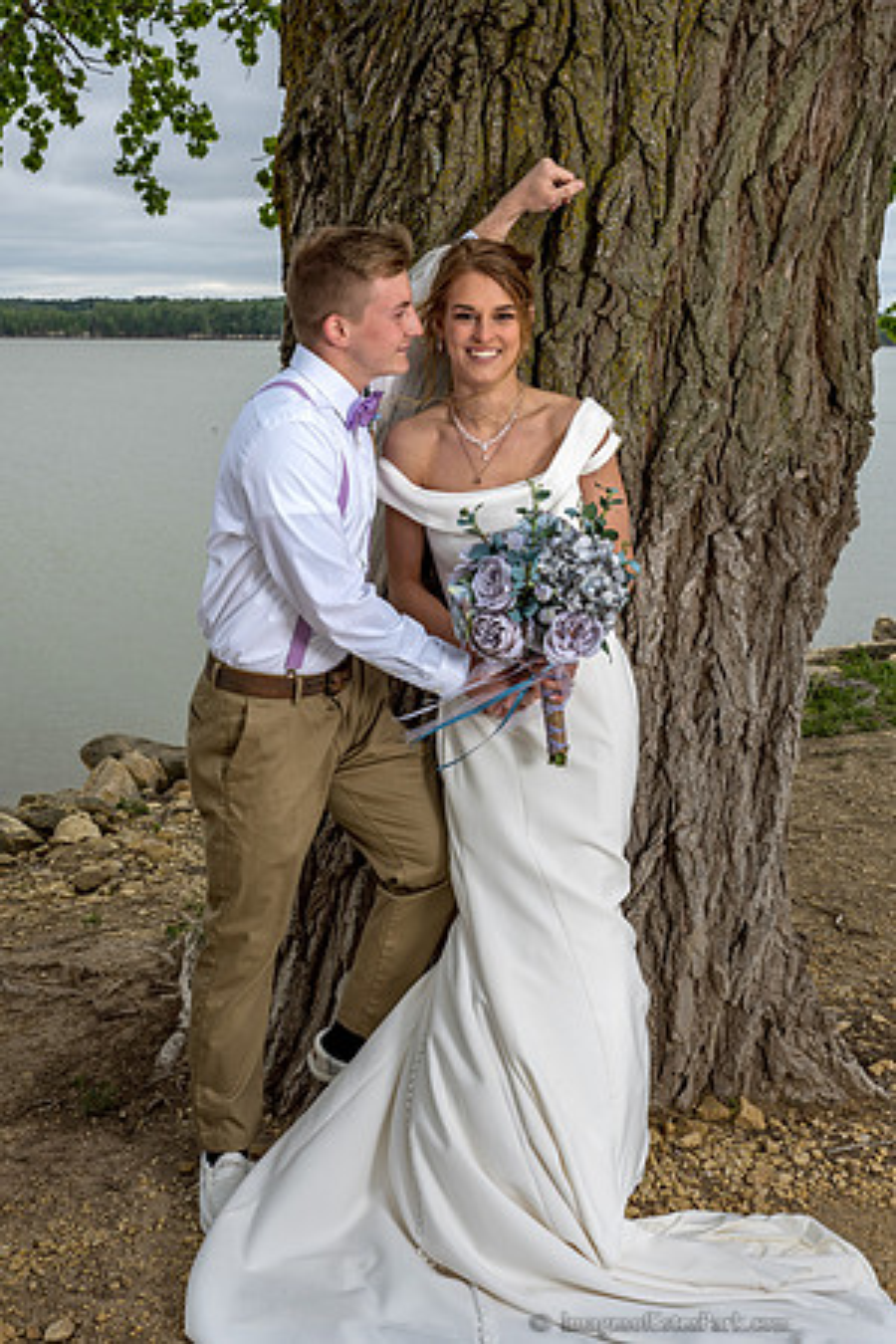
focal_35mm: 35
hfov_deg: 37.9
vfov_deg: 54.4
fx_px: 1307
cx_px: 448
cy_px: 672
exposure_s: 1/200
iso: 100
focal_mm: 35
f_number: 8
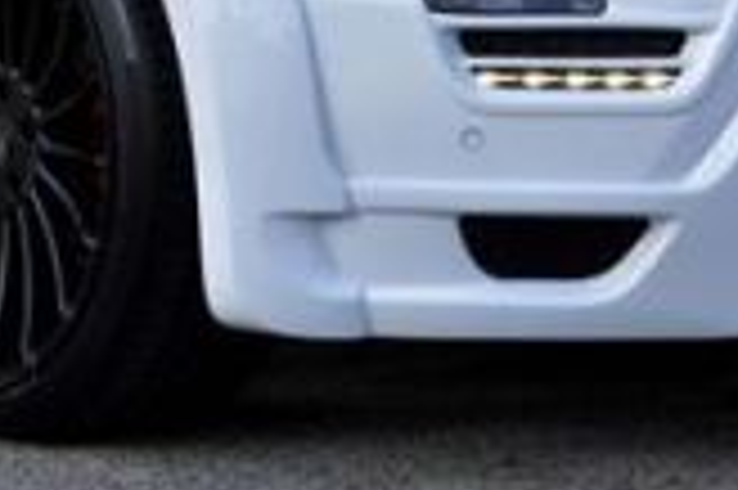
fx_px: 3072
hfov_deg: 13.7
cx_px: 220
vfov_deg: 8.9
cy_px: -218
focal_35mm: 150
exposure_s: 1/500
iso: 500
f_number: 5.6
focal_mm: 28
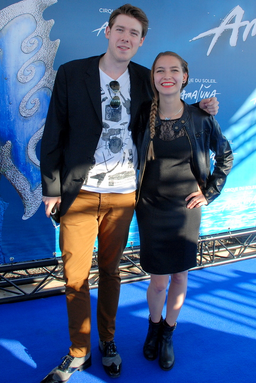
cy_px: 192
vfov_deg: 67.3
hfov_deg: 48.1
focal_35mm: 27
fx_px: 287
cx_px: 128
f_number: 7.1
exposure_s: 1/200
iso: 320
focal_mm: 18
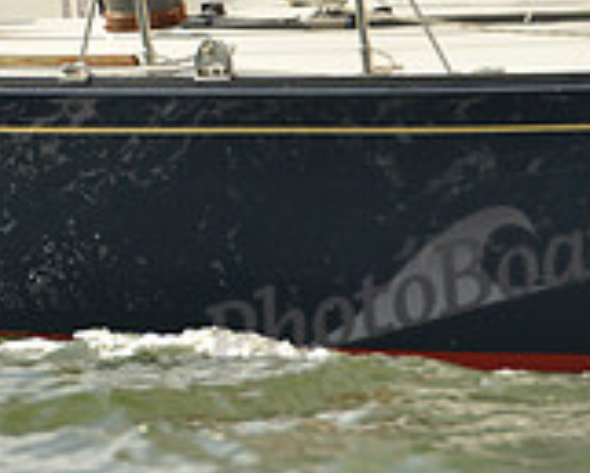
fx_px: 11794
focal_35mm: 675
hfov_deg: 2.9
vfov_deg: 2.3
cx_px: 16
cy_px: -227
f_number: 5.6
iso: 200
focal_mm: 200
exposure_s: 1/1000
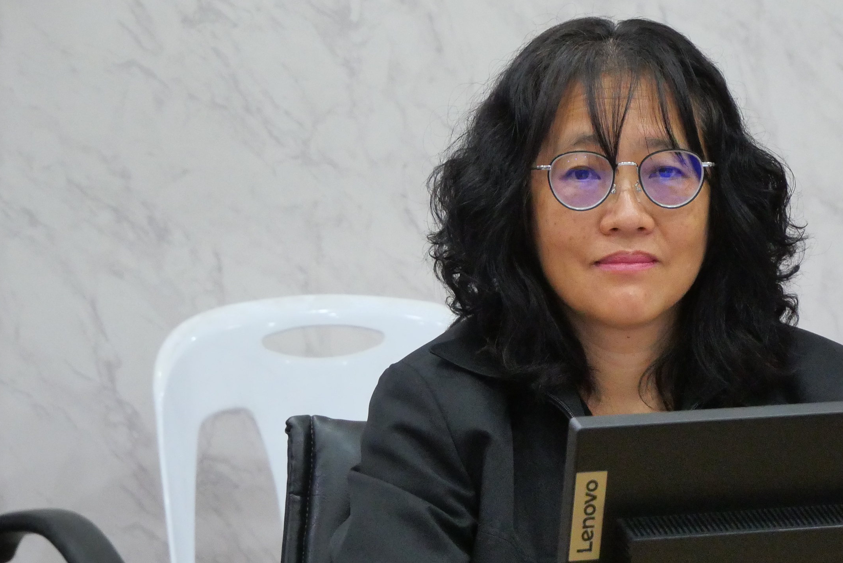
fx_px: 5037
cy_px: 305
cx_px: 583
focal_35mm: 215
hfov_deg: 9.6
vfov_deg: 6.4
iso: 3200
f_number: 5.6
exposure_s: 1/40
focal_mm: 60
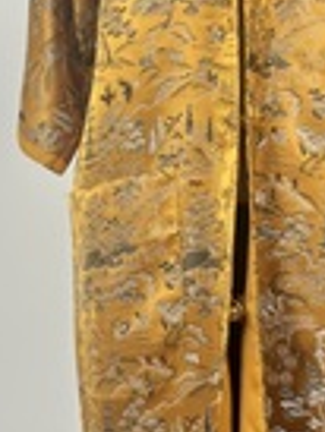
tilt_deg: +1.6
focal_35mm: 76
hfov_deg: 19.3
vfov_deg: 25.6
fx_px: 950
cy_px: 184
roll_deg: +0.4
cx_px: 249
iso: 80
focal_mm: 5.1
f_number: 1.6
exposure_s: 1/120
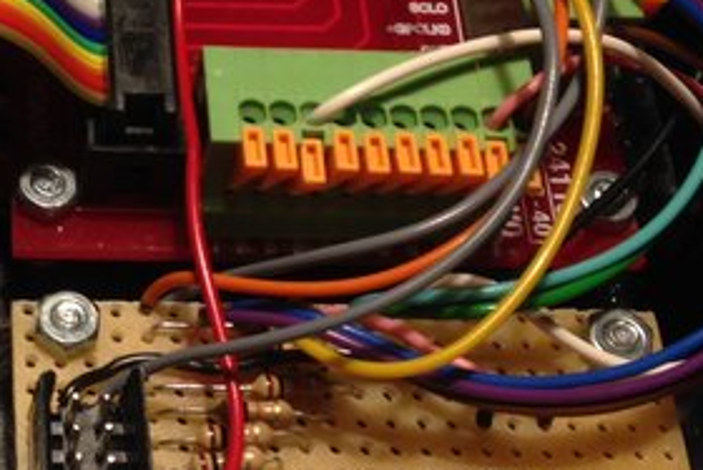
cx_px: -30
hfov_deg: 21.2
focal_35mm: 92
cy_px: 248
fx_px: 1797
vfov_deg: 14.9
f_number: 2.4
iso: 80
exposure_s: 1/20
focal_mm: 4.12
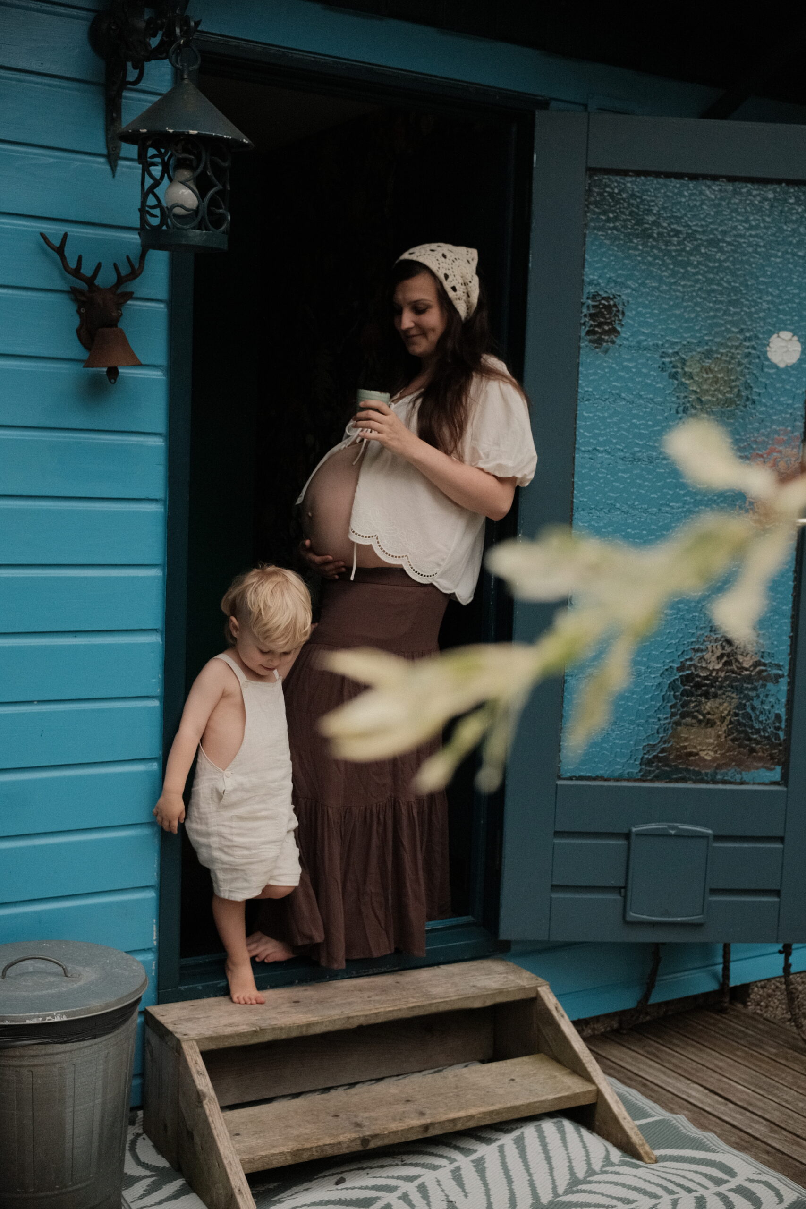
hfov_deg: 32.6
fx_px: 1377
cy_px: 604
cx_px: 403
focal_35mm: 41
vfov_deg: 47.4
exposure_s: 1/2000
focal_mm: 27
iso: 1600
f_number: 4.5
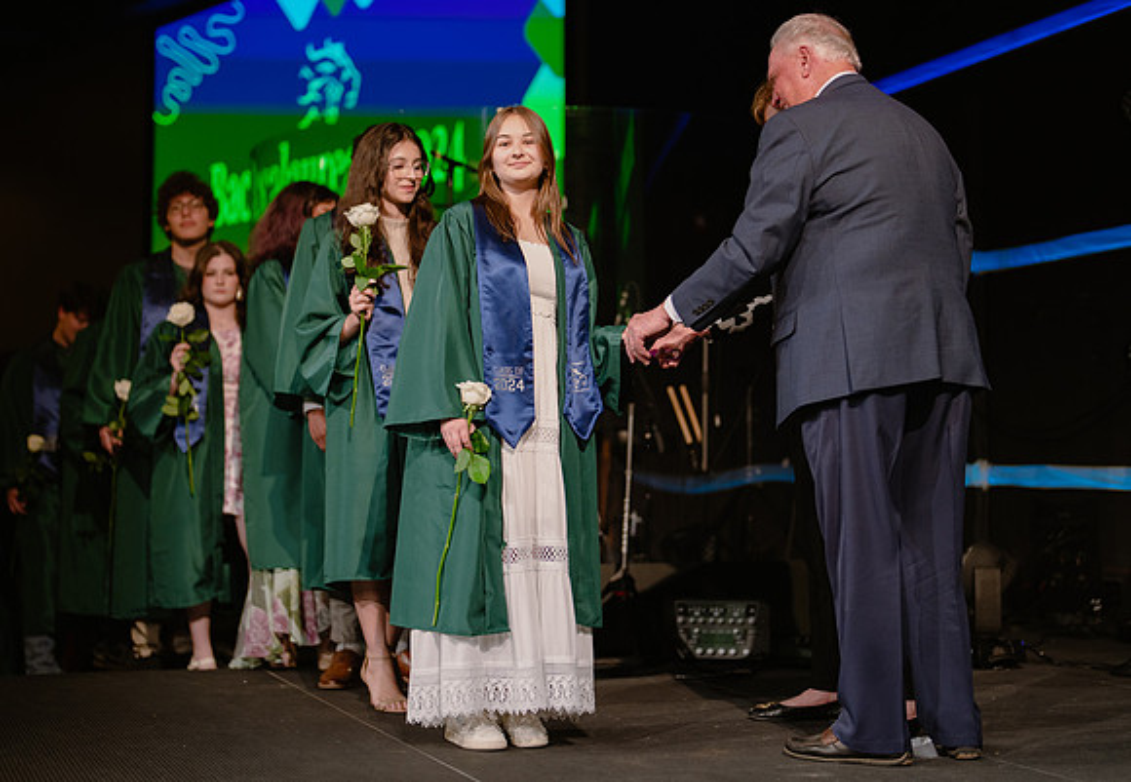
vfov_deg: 23.7
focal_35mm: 59
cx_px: 557
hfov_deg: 33.8
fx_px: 1864
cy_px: 335
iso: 640
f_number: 1.2
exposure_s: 1/320
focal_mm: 50
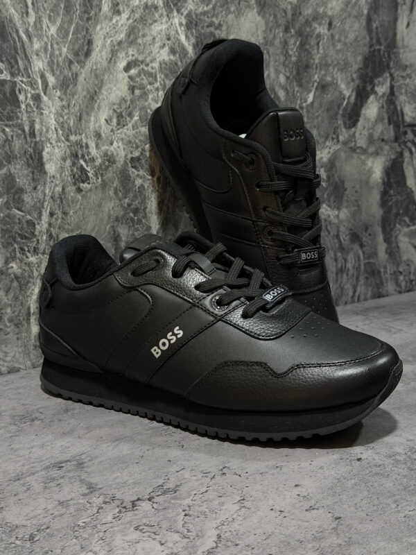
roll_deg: +0.9
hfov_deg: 30.3
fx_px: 769
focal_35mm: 48
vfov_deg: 39.7
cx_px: 208
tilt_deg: -12.3
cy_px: 278
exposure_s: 1/40
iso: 500
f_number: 1.78
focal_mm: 6.76
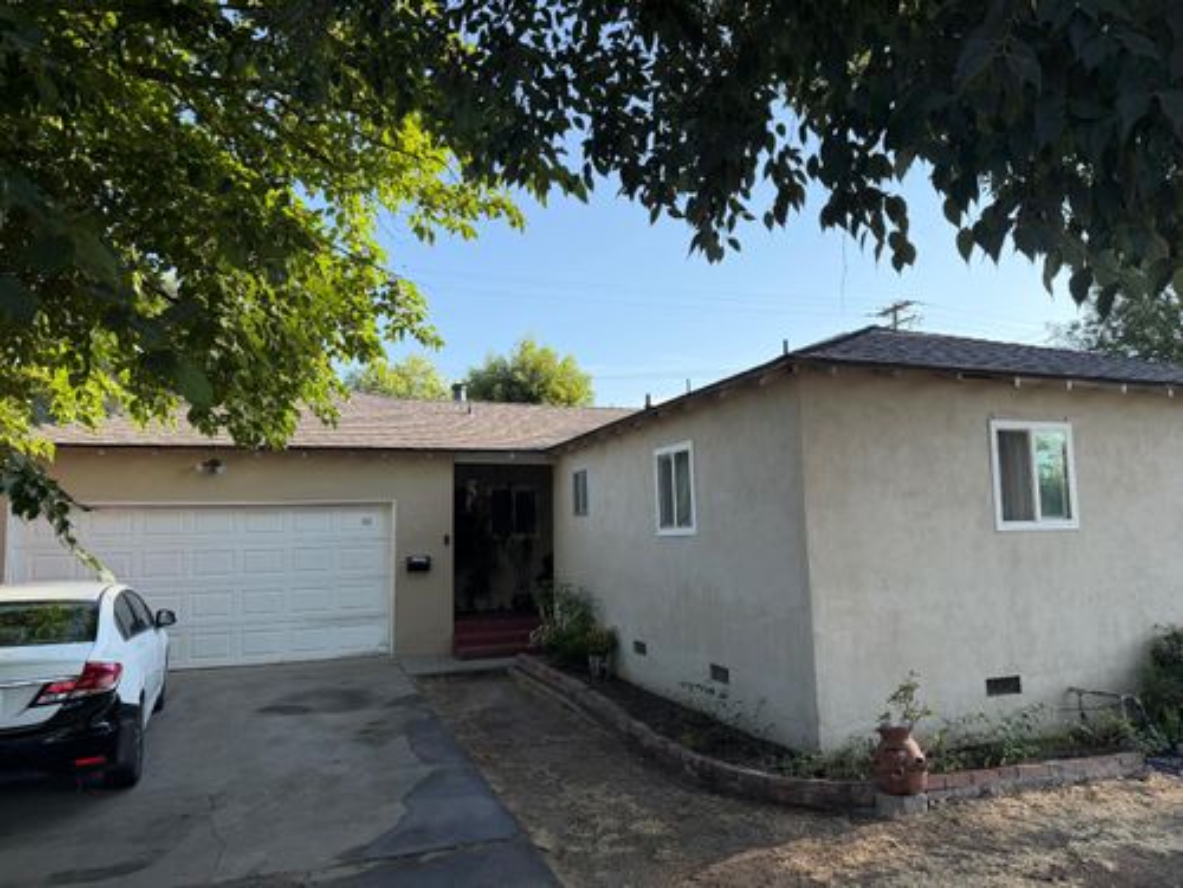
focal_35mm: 24
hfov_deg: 71.6
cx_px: 592
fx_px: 820
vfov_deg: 56.8
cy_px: 444
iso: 100
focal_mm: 6.76
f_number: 1.78
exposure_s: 1/2232
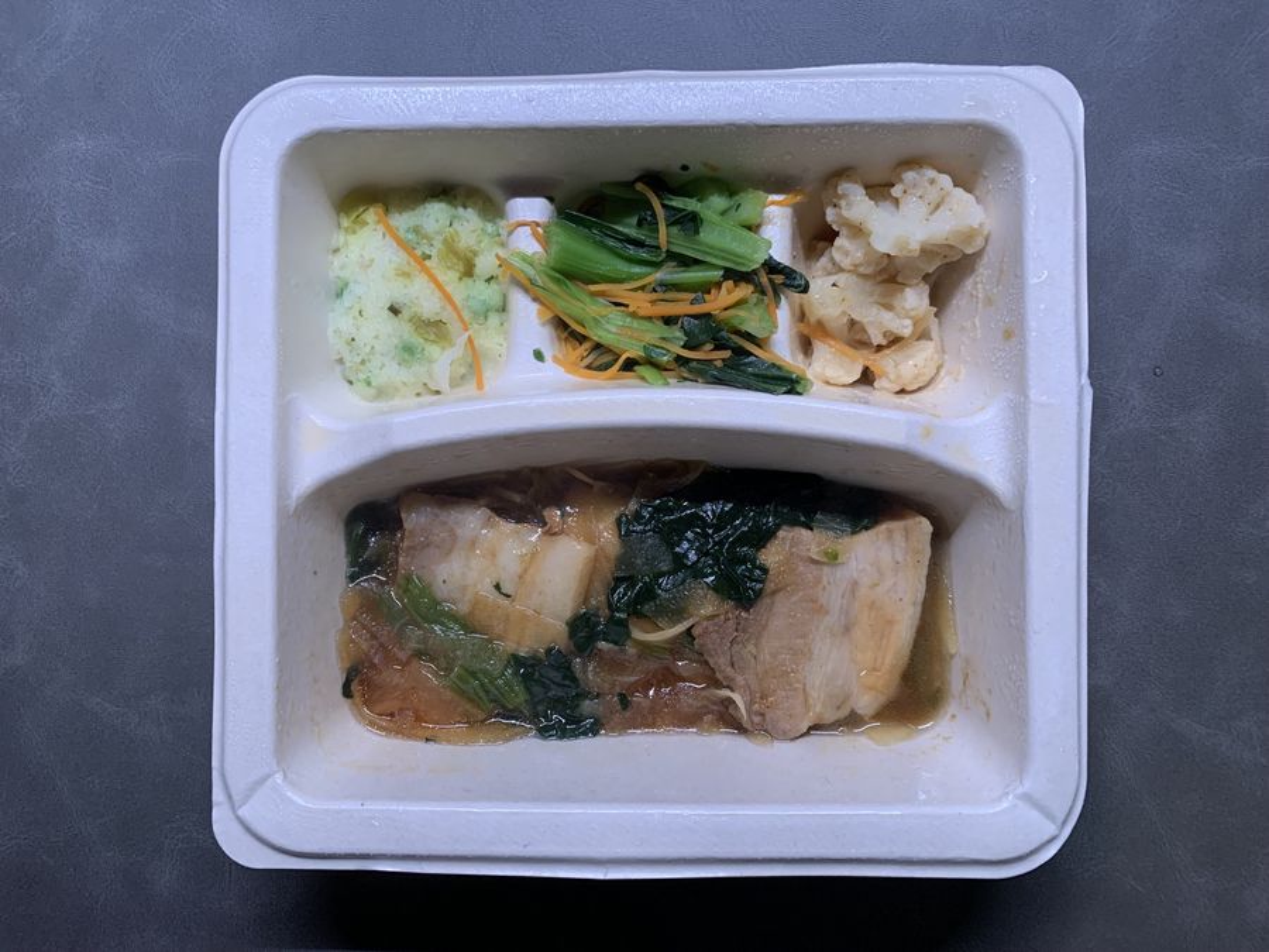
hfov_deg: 67.3
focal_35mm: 26
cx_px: 634
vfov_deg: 53.1
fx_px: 953
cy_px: 476
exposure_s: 1/50
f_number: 1.8
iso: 125
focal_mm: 4.25
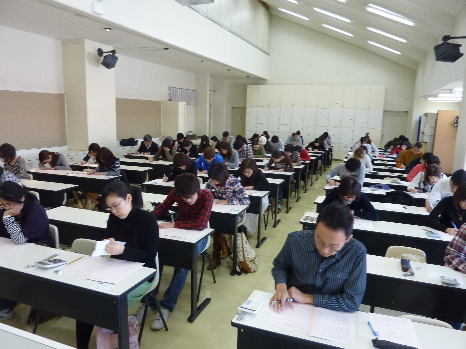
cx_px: 233
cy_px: 174
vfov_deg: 54.9
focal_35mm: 25
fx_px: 337
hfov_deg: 69.4
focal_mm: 4.1
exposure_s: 1/30
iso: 160
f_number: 3.3
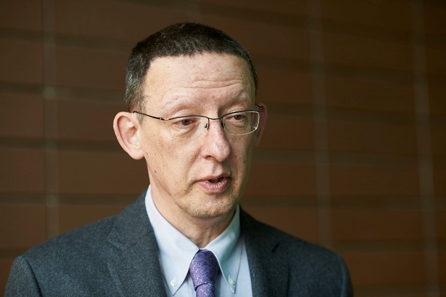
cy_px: 148
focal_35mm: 85
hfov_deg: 23.9
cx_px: 223
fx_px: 1052
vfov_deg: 16.1
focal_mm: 85
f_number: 2.8
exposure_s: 1/200
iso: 400
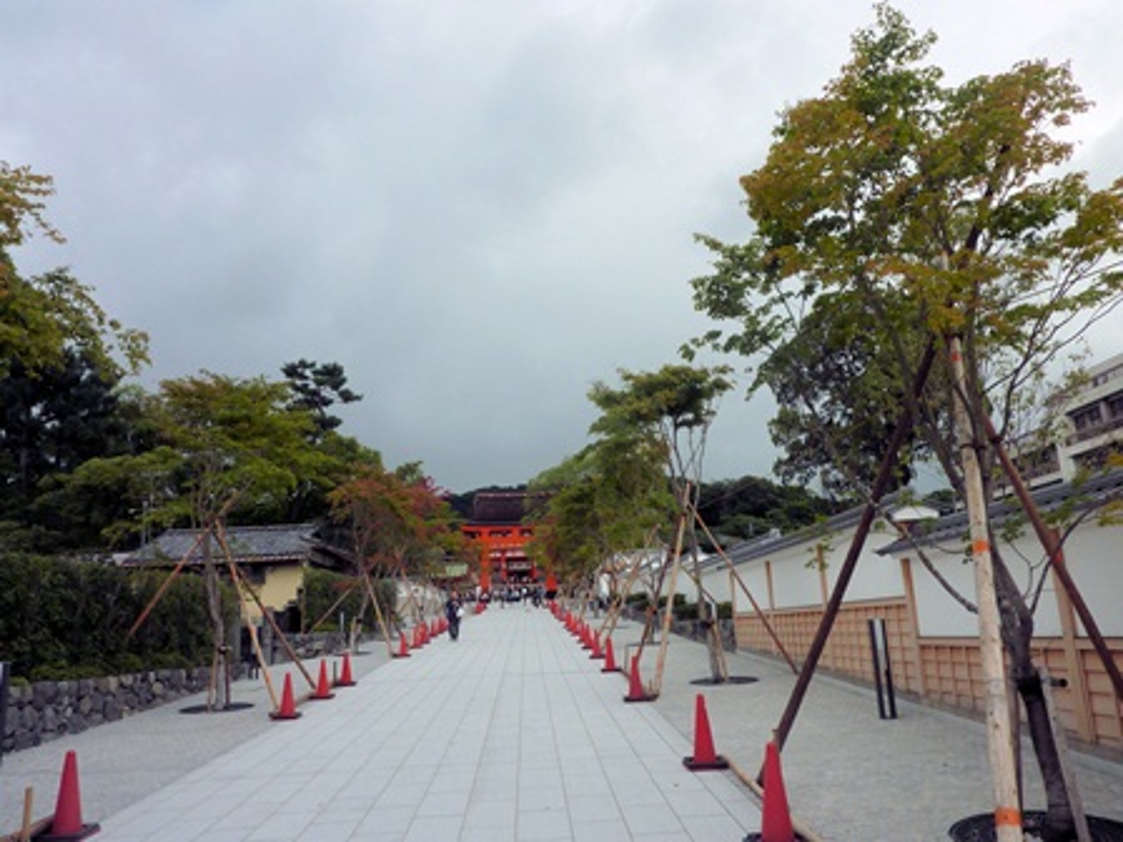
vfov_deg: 54.9
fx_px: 811
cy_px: 421
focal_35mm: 25
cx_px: 562
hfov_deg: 69.4
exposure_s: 1/400
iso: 80
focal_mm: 4.1
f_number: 4.5
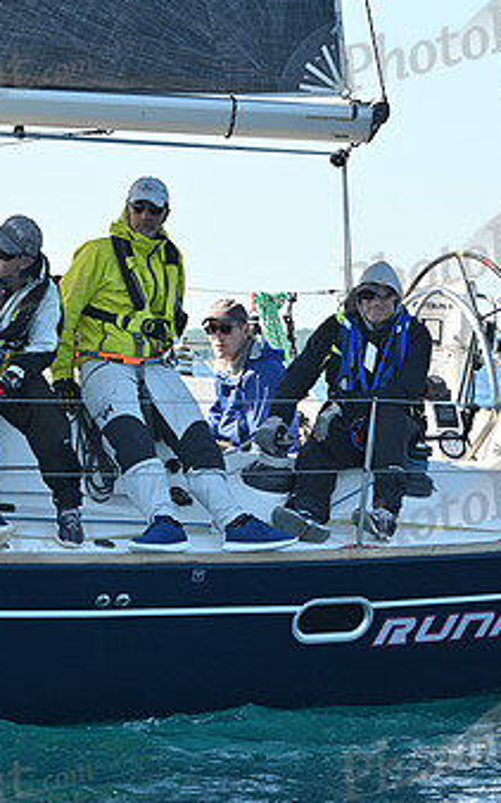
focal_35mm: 203
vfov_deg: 10.3
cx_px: 218
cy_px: 407
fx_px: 4439
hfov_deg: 6.5
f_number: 5
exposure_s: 1/1000
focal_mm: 116
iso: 320
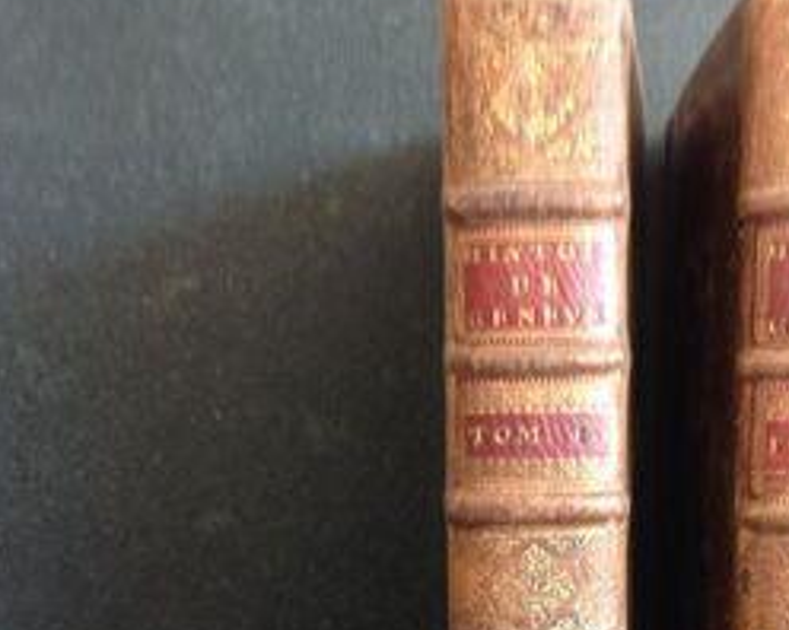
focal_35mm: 66
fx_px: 1540
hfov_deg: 28.4
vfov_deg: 22.7
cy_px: 531
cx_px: 573
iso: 50
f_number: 2.4
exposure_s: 1/15
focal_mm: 4.28
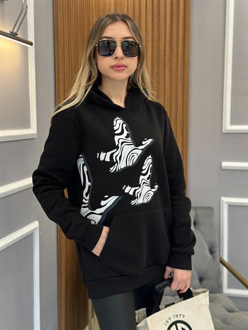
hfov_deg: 30.3
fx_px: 459
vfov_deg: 39.7
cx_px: 124
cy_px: 165
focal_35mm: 48
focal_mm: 6.86
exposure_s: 1/100
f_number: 1.78
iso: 100
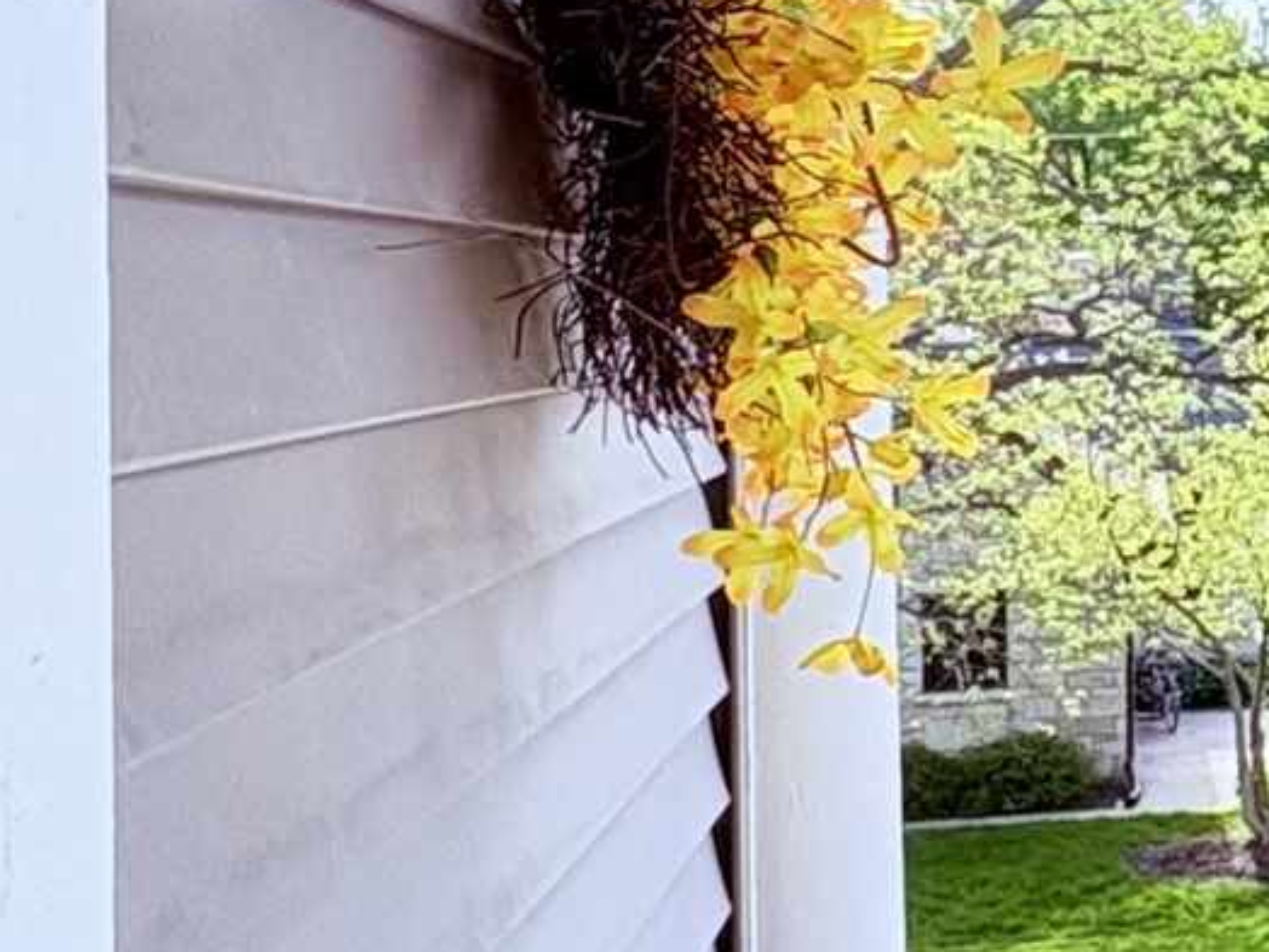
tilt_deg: +1.3
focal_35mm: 82
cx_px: 2591
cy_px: 240
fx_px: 3006
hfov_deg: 17.0
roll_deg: +1.1
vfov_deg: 17.9
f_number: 2.2
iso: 64
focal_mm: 2.22
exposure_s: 1/159
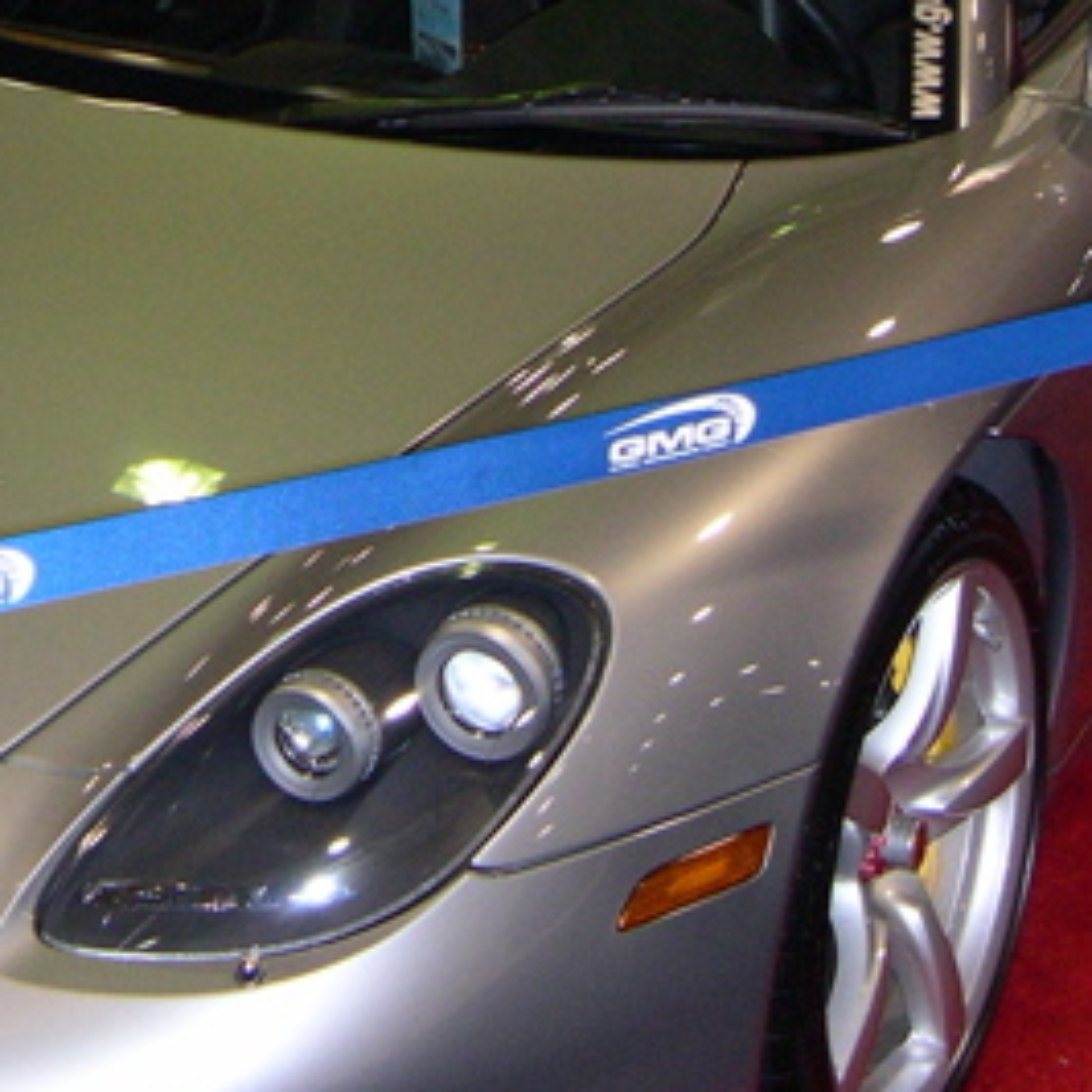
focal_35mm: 101
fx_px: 3605
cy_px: -238
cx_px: 296
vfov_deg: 16.5
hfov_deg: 17.1
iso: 279
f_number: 2.8
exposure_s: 1/60
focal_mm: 8
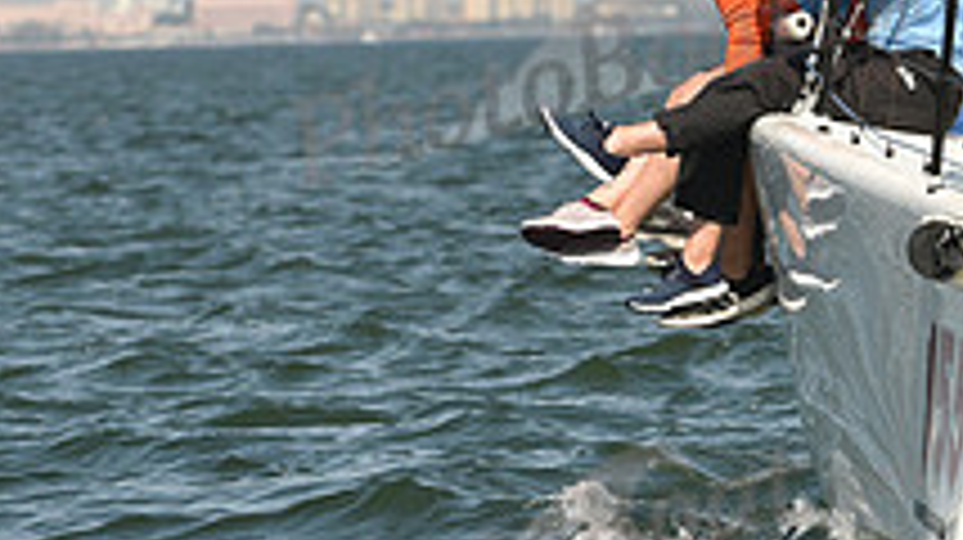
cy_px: 241
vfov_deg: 1.6
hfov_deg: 2.9
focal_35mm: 740
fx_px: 18882
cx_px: 1161
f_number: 8
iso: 400
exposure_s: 1/1250
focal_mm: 260
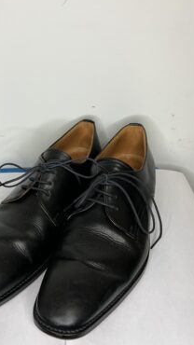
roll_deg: +3.3
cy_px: 174
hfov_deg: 35.2
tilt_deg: -38.4
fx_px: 302
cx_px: 62
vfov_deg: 59.5
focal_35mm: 33
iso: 50
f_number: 1.8
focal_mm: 3.99
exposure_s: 1/50
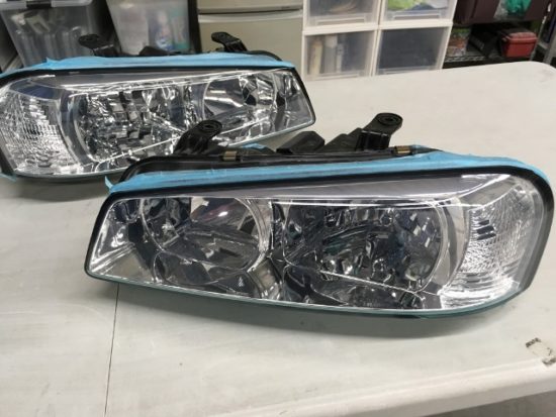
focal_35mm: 29
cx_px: 278
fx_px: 466
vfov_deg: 48.3
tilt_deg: -37.8
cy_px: 208
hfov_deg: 61.6
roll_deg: +0.3
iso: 100
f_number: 2.2
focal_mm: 4.15
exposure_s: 1/30
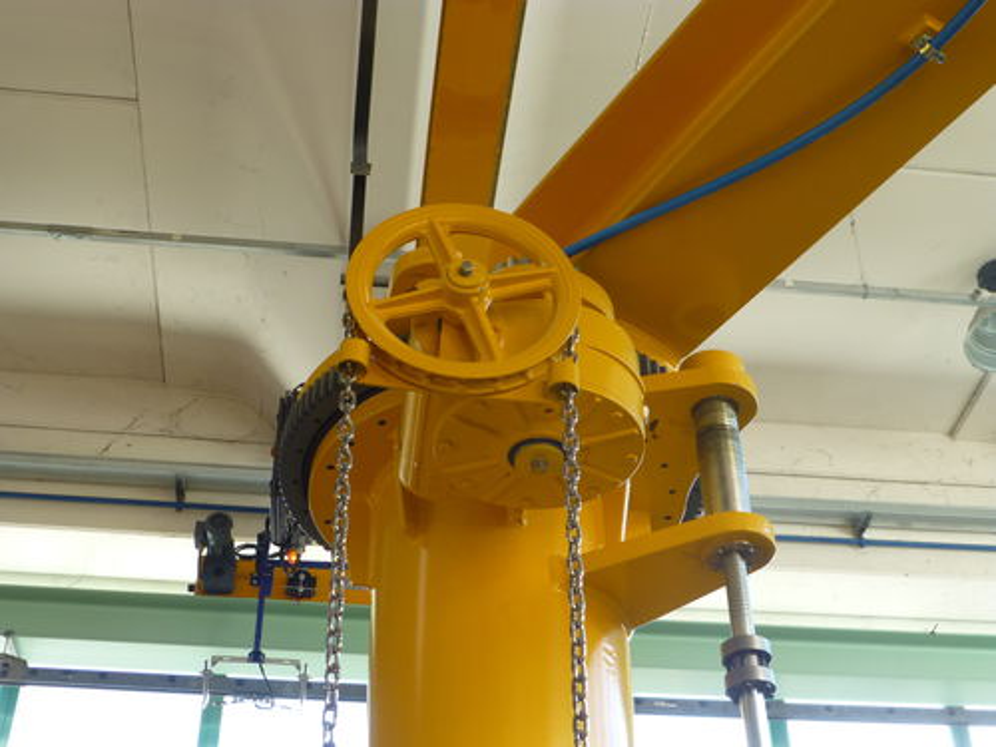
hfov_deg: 40.4
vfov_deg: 30.9
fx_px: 1352
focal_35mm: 47
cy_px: 374
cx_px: 498
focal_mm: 8.5
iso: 160
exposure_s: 1/60
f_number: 4.2
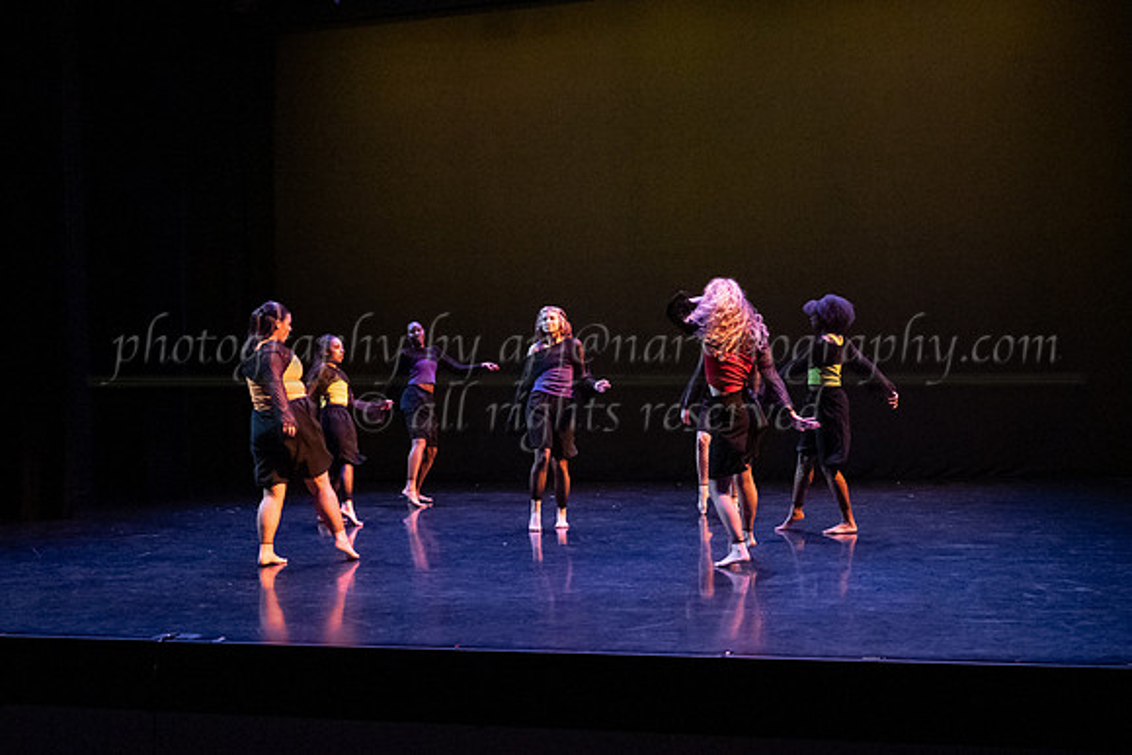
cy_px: 378
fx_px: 1522
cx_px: 563
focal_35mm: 48
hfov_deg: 40.8
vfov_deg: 27.9
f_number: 4
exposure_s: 1/400
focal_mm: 31
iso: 4000
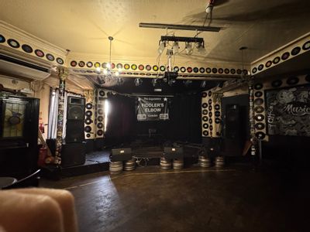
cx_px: 155
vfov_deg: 85.7
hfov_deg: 102.1
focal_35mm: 14
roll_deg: +0.7
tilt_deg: +4.7
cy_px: 116
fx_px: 125
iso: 1250
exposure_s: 1/50
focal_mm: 2.22
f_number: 2.2
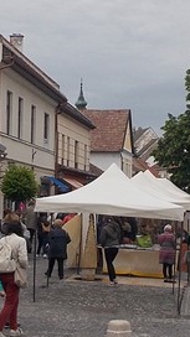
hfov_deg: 13.0
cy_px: 128
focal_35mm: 93
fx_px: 833
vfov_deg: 22.9
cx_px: 60
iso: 80
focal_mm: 4.1
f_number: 3.3
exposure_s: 1/500
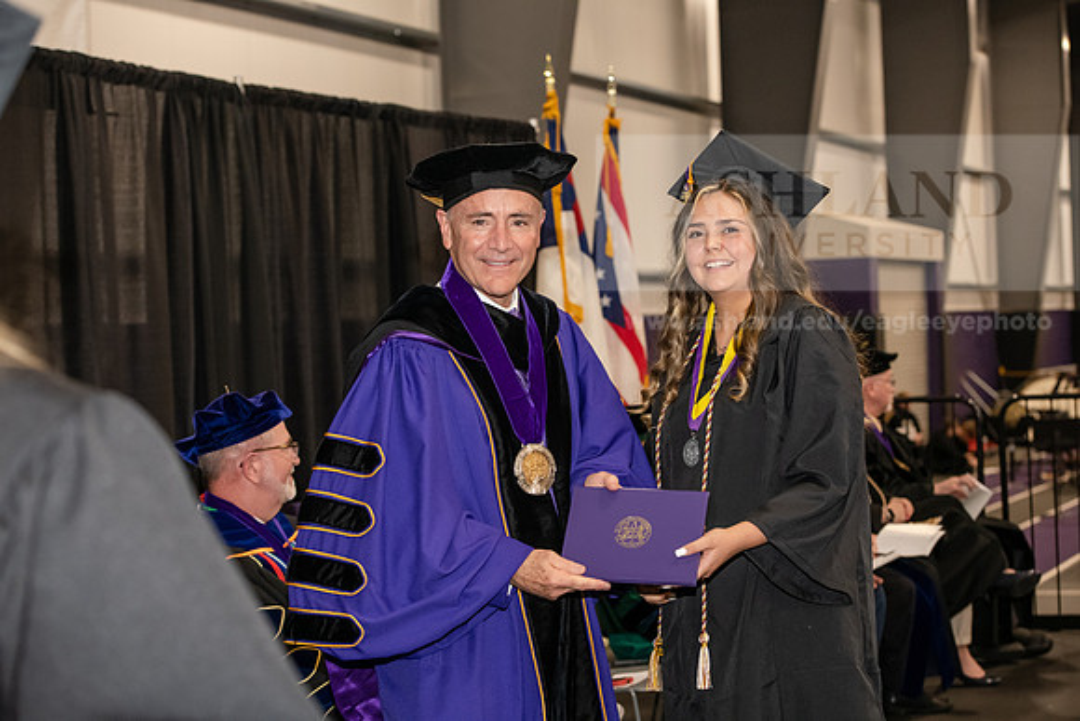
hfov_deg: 28.8
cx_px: 540
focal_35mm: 70
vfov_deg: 19.5
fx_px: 2100
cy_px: 360
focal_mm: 70
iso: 2500
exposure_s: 1/200
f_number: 5
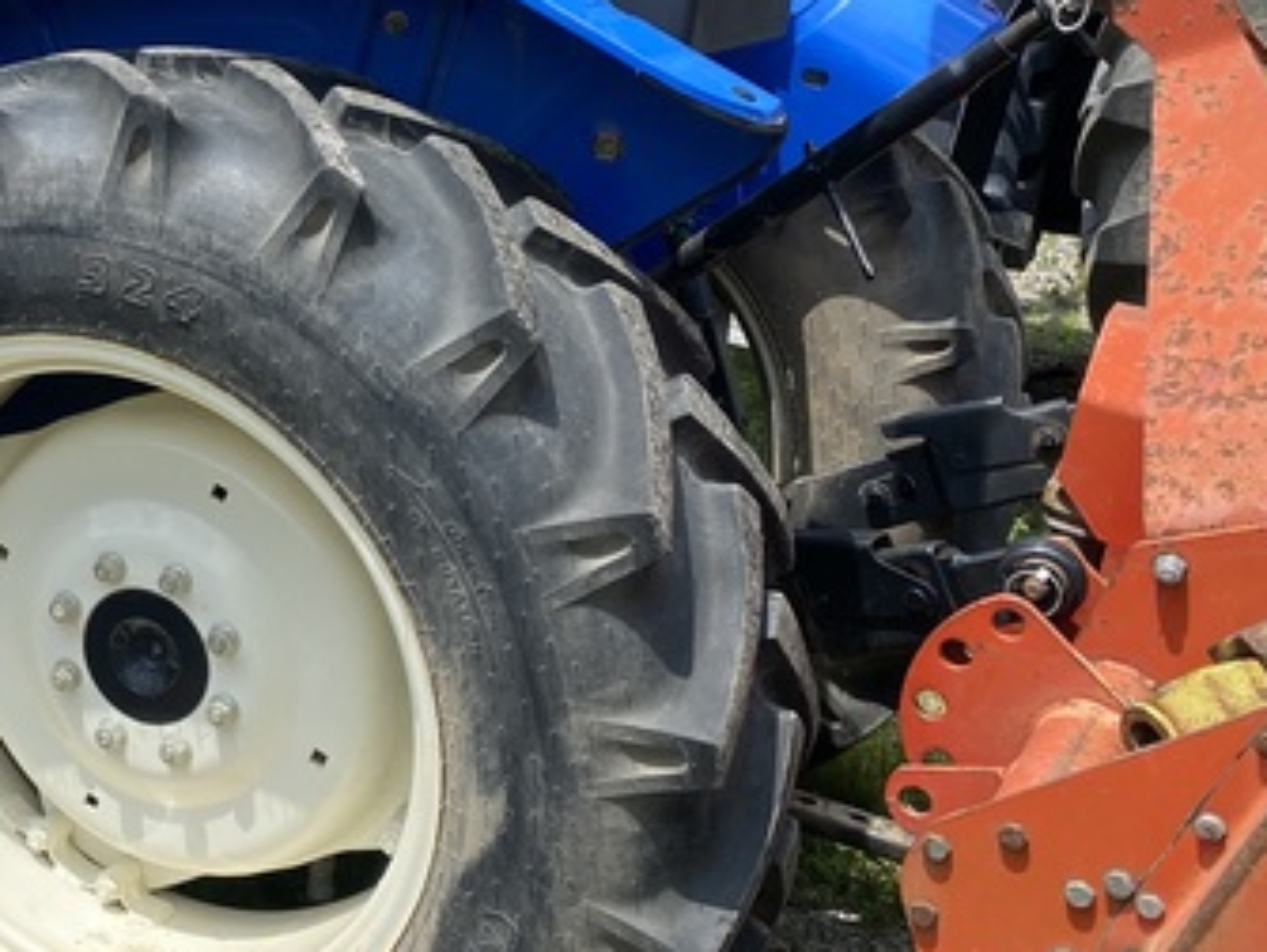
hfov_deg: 28.3
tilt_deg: -8.4
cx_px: -125
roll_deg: -1.4
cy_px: 178
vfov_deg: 23.3
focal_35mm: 62
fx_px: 2272
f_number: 1.8
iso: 32
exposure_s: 1/1678
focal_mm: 4.25
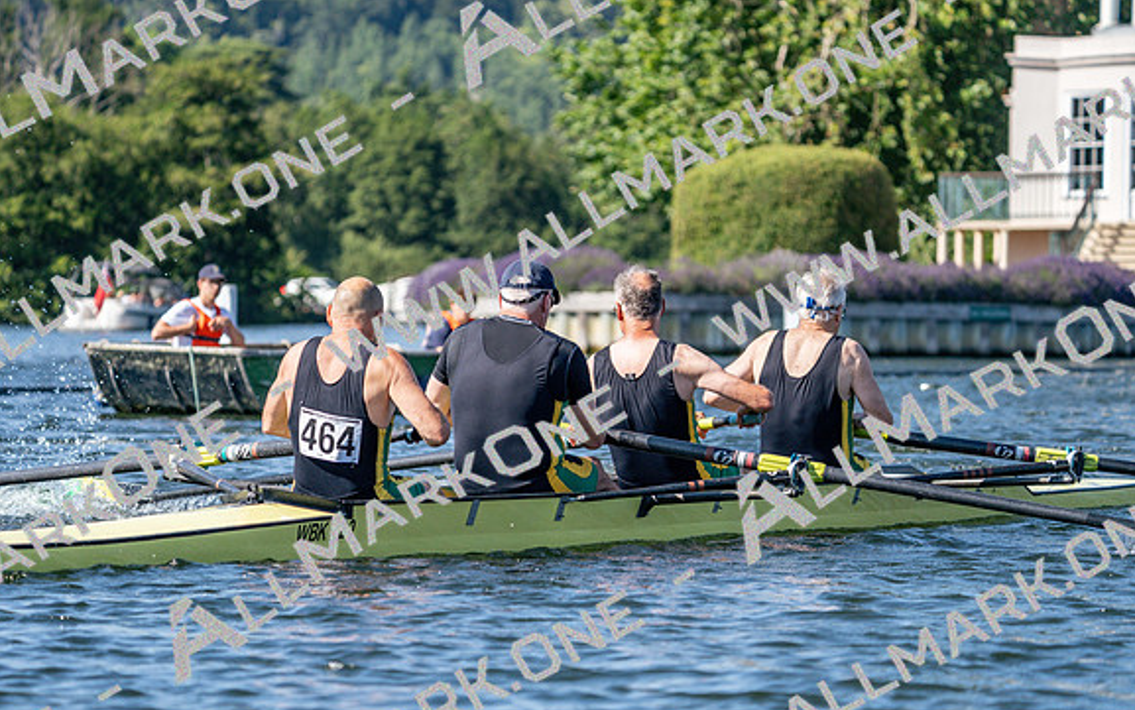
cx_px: 568
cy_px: 379
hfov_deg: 10.2
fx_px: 6343
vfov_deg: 6.4
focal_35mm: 205
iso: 320
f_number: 5.6
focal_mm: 200
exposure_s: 1/1600
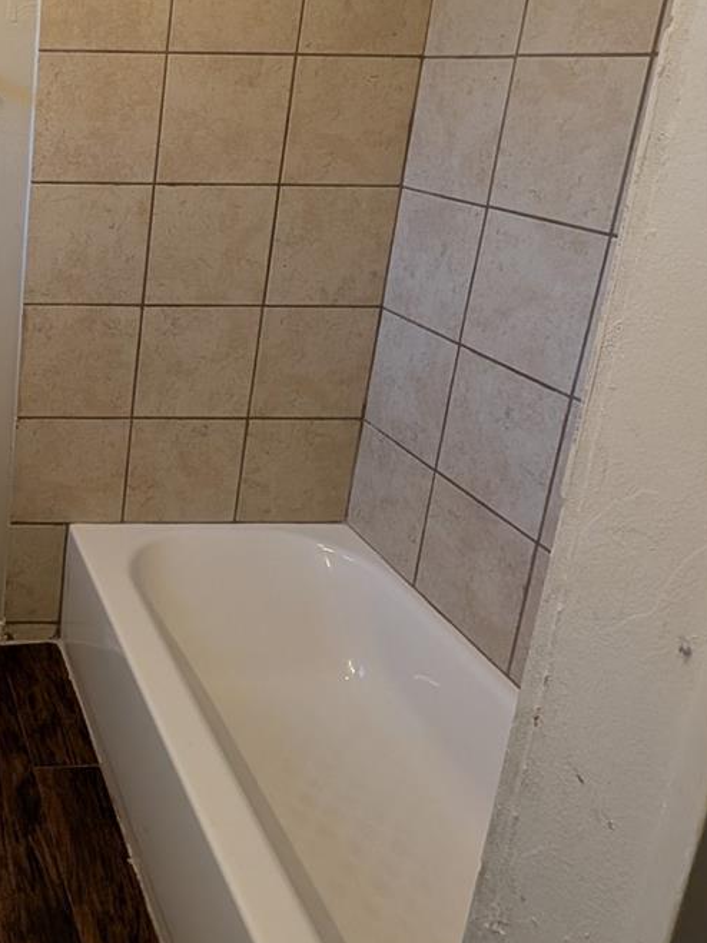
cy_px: 292
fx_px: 763
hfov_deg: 38.5
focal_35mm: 28
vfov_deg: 61.4
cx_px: -117
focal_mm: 2.02
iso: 41
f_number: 1.7
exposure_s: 1/122
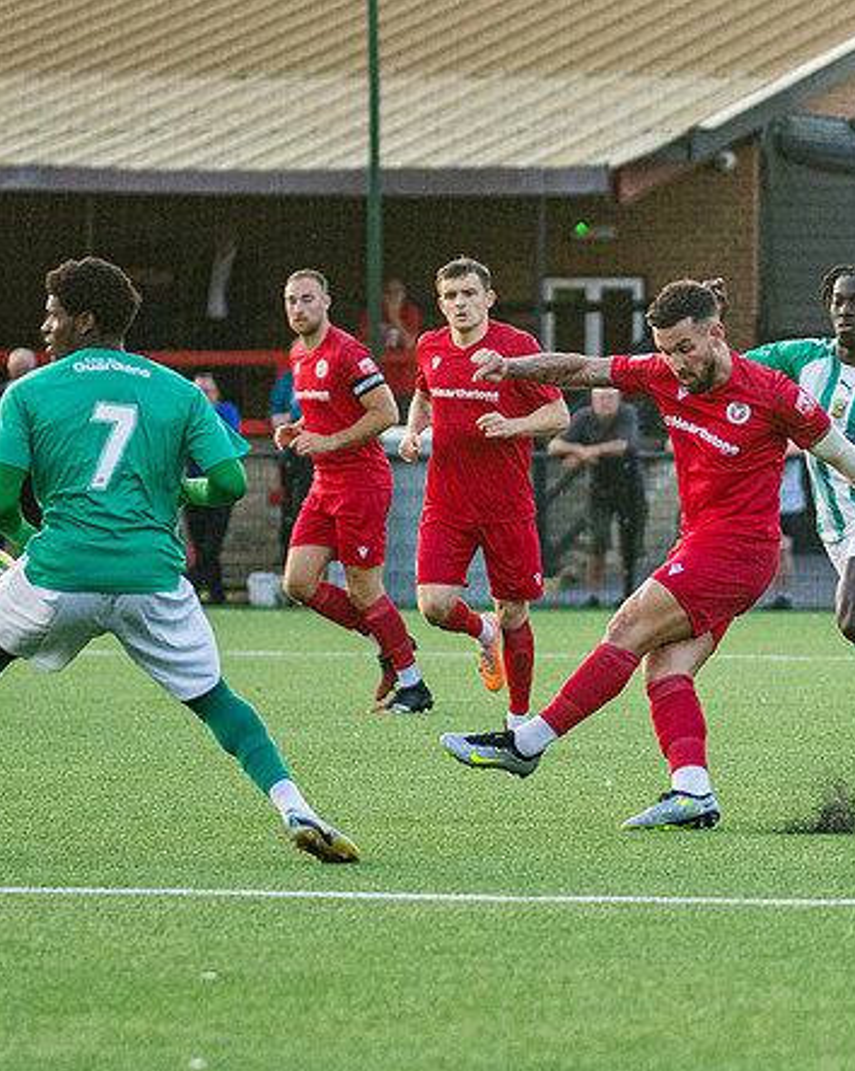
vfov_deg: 5.2
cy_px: 543
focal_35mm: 369
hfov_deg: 4.2
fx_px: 11680
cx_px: 742
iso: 1250
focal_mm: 140
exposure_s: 1/2000
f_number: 2.8
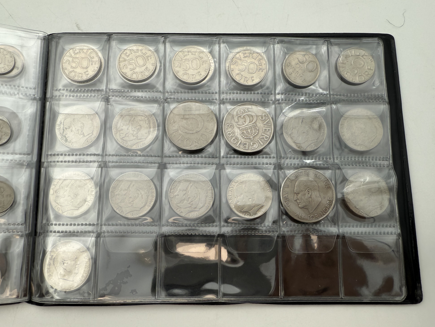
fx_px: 314
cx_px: 211
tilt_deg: -80.3
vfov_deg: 54.9
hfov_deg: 69.4
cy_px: 170
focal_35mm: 25
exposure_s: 1/237
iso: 40
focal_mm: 2.22
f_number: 2.2
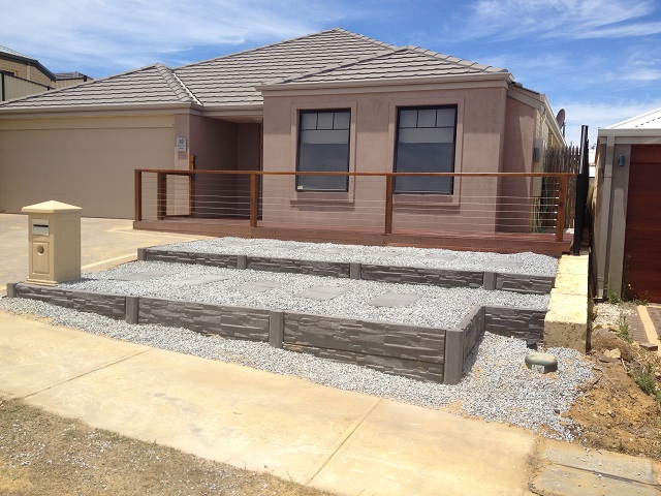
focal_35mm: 35
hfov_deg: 52.6
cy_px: 248
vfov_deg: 40.7
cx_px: 330
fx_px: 668
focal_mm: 4.28
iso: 64
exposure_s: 1/1972
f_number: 2.4
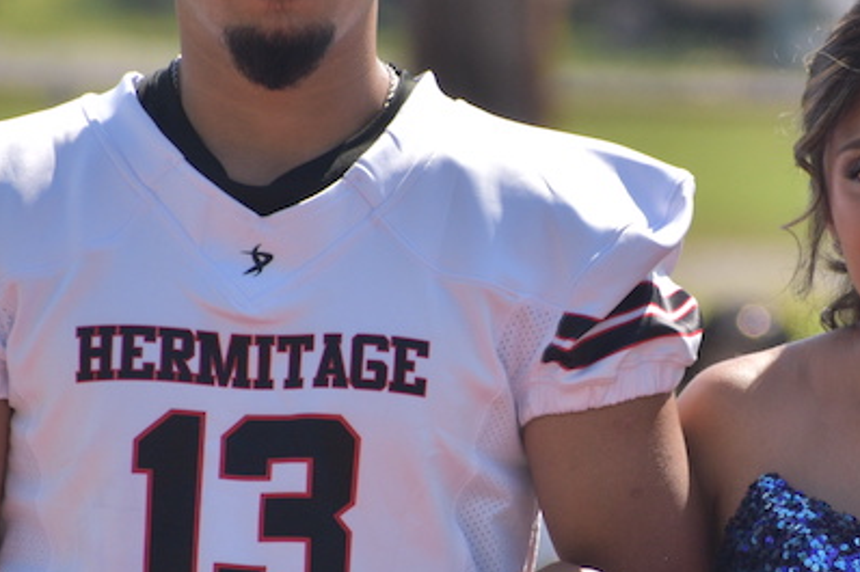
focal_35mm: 1131
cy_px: 318
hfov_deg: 1.8
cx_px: 640
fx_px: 27006
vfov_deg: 1.2
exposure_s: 1/1250
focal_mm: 300
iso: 400
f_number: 6.3
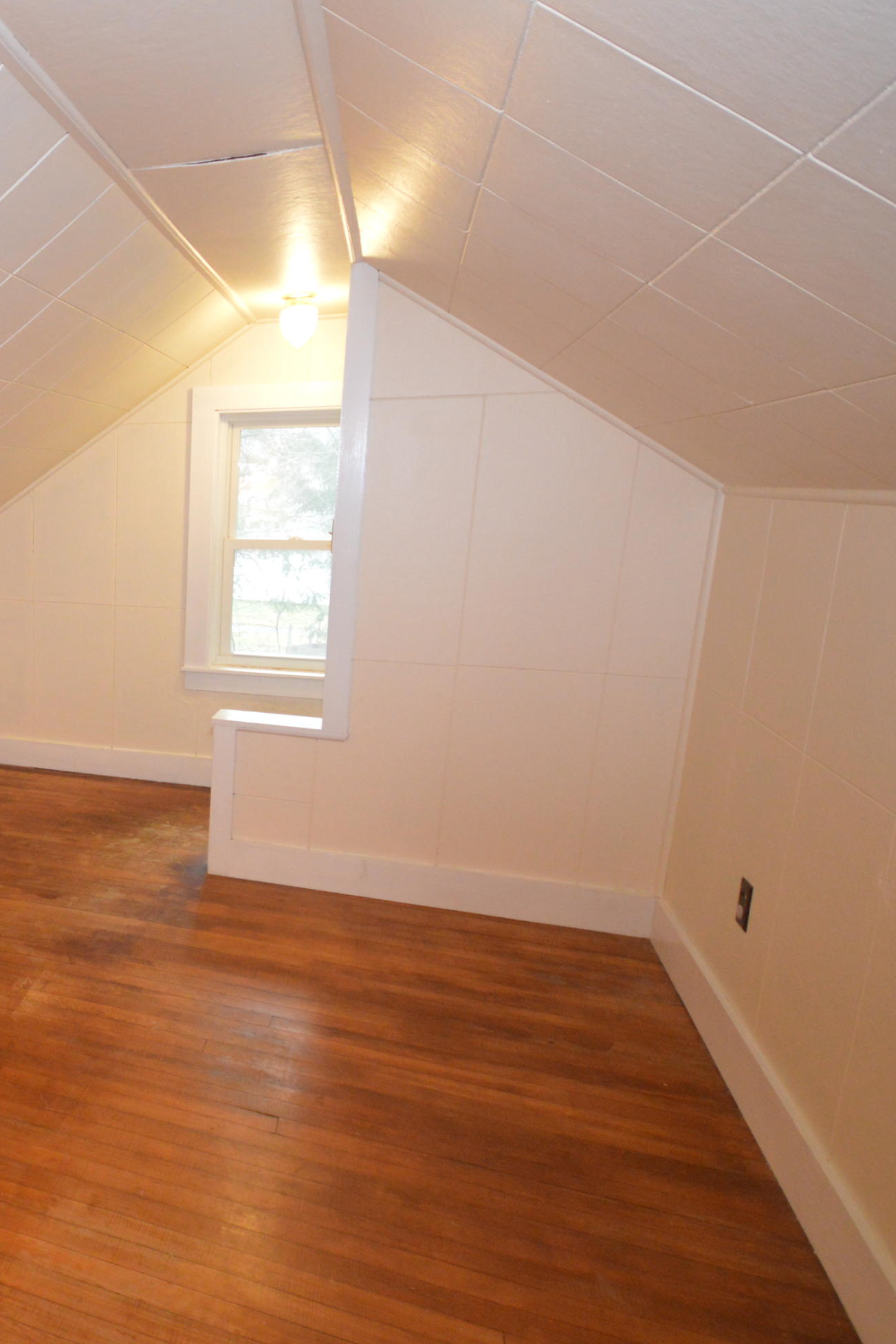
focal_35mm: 23
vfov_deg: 76.1
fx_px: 859
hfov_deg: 47.5
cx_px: 36
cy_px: 683
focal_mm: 10
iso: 1800
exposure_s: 1/60
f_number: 4
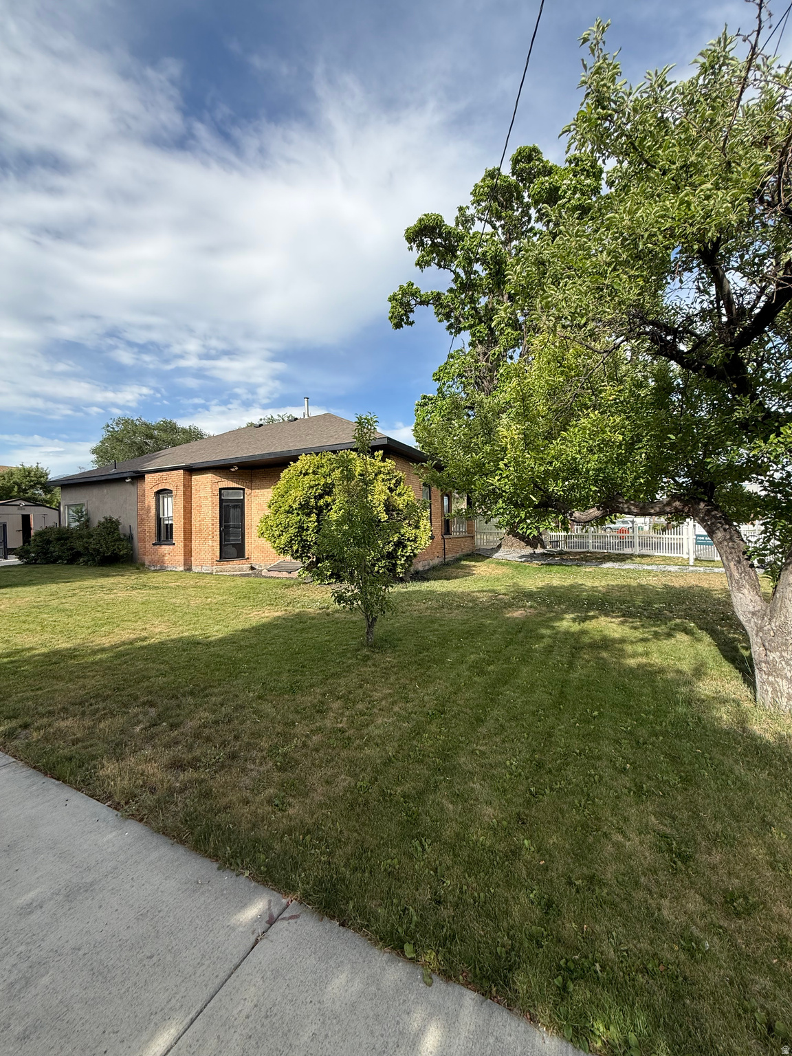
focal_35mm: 14
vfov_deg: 102.1
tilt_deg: +1.3
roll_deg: +0.6
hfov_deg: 85.7
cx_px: 396
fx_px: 427
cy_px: 528
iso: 50
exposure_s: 1/928
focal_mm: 2.22
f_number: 2.2
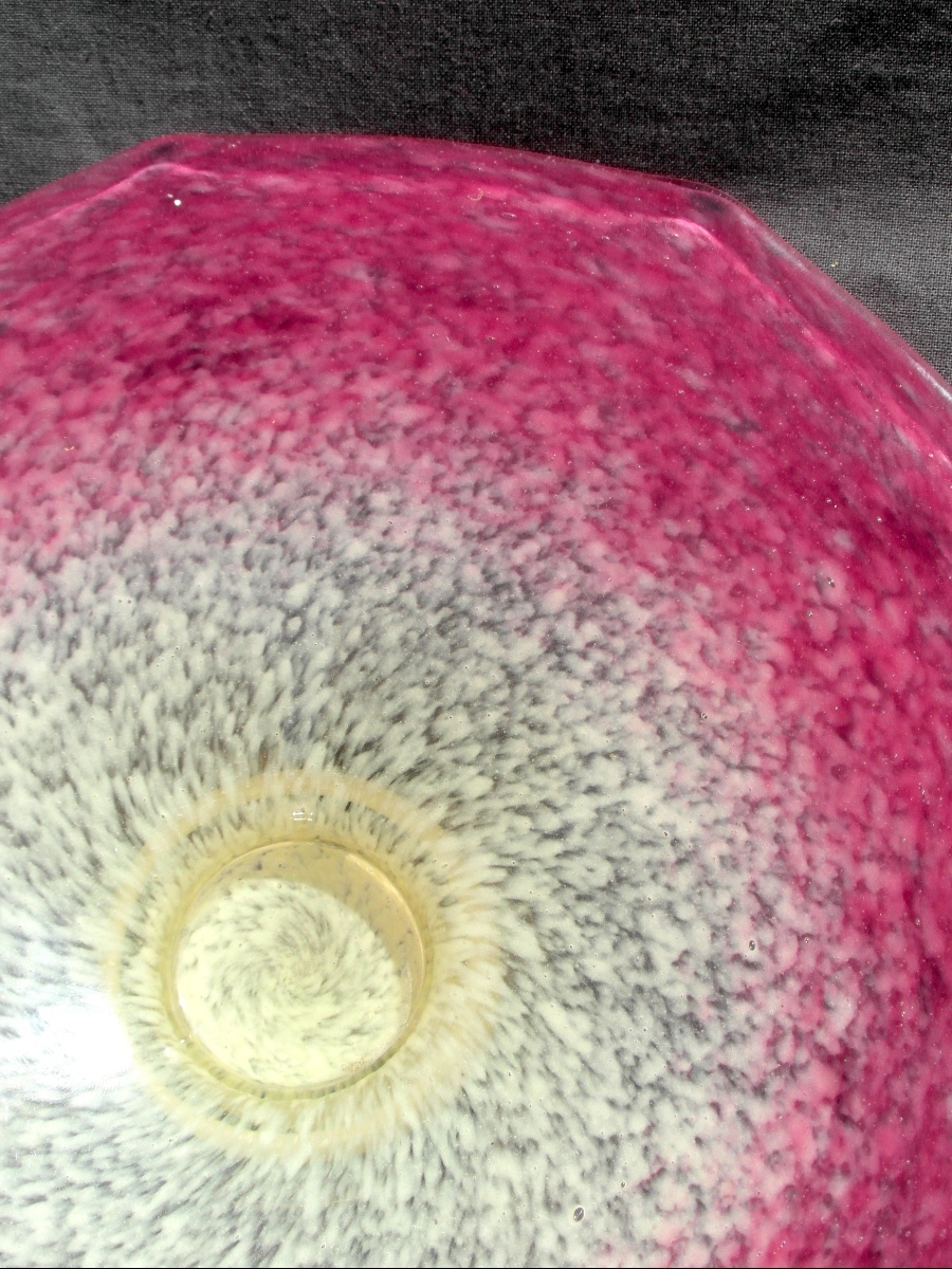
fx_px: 1943
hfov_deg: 27.5
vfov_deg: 36.2
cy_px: 634
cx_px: 476
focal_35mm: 53
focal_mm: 8.7
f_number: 6
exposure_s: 1/250
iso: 80
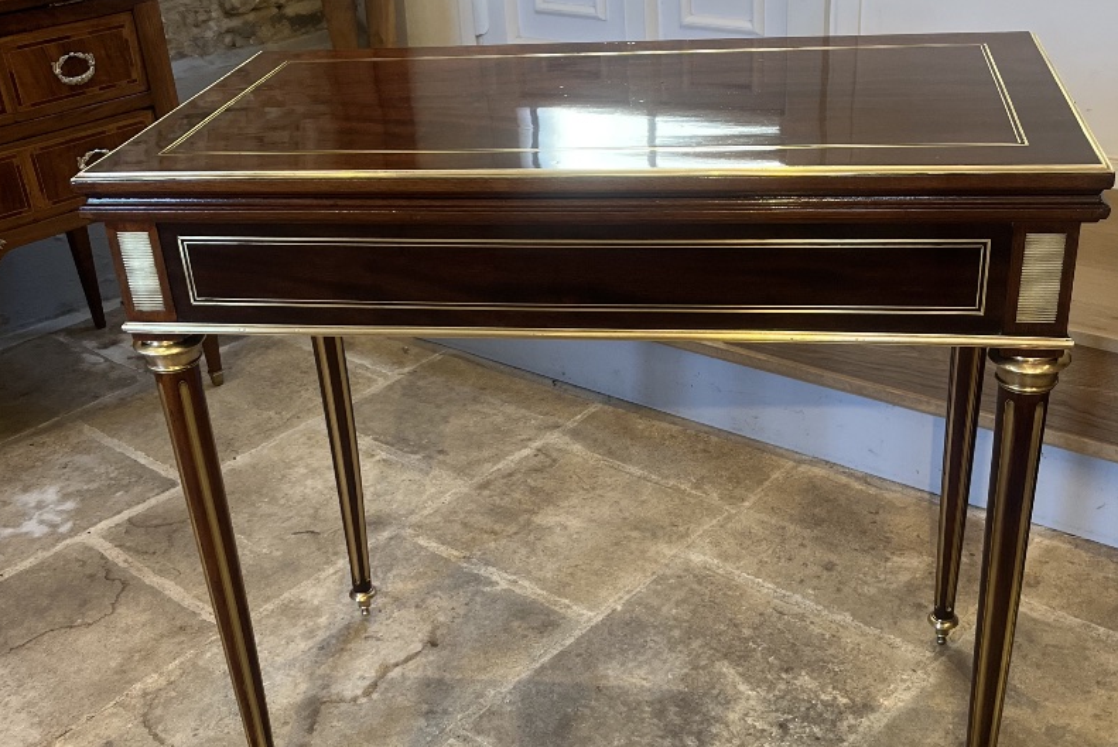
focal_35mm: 41
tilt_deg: -27.7
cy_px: 383
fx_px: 1274
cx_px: 564
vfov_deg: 32.7
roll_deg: +4.4
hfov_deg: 47.4
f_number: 1.6
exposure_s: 1/100
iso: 125
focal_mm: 5.1
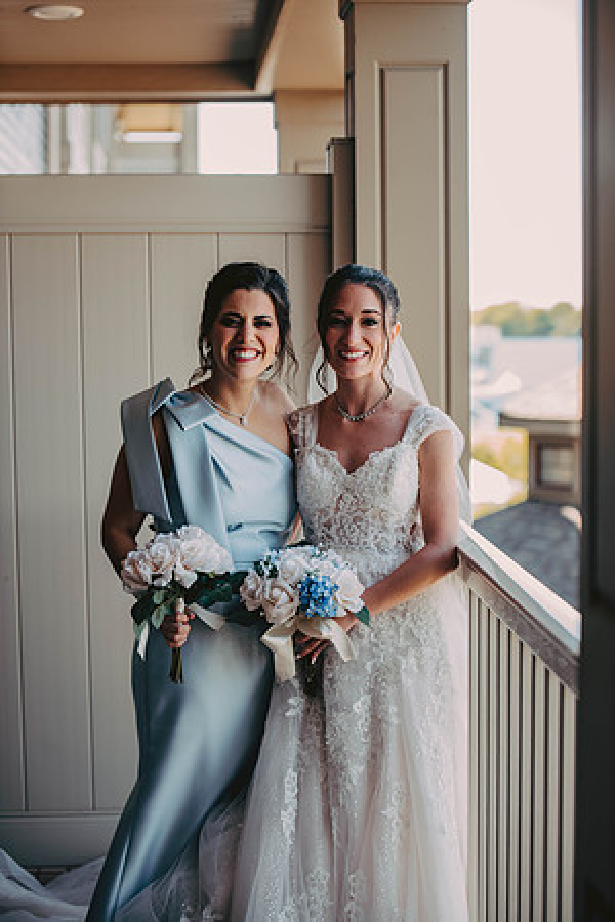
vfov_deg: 28.8
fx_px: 1794
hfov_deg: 19.5
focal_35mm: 70
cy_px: 461
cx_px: 308
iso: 320
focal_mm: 70
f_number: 2.8
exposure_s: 1/320
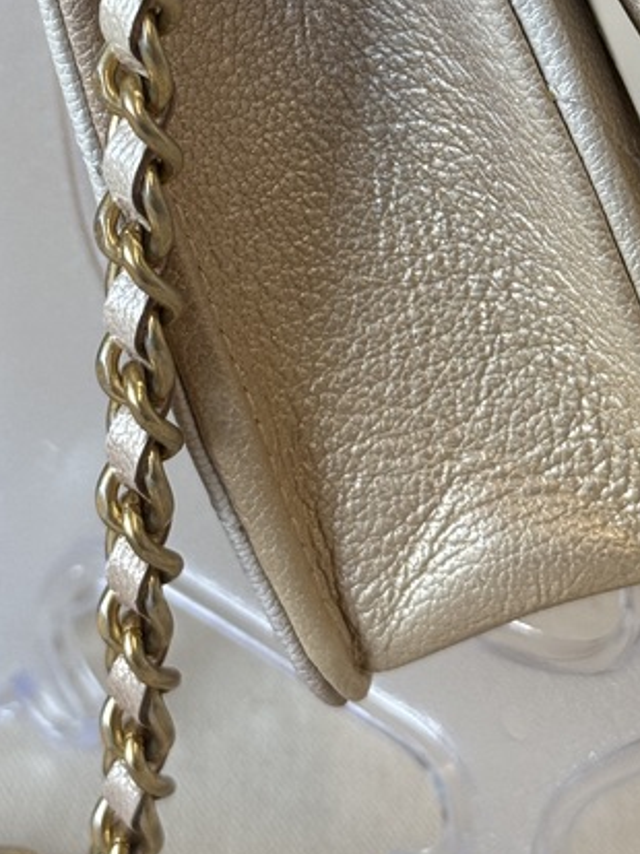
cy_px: -58
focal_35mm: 117
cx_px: 349
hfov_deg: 12.6
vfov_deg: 16.4
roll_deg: -0.5
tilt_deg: -15.9
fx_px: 2887
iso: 100
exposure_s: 1/100
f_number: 1.78
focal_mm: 6.76
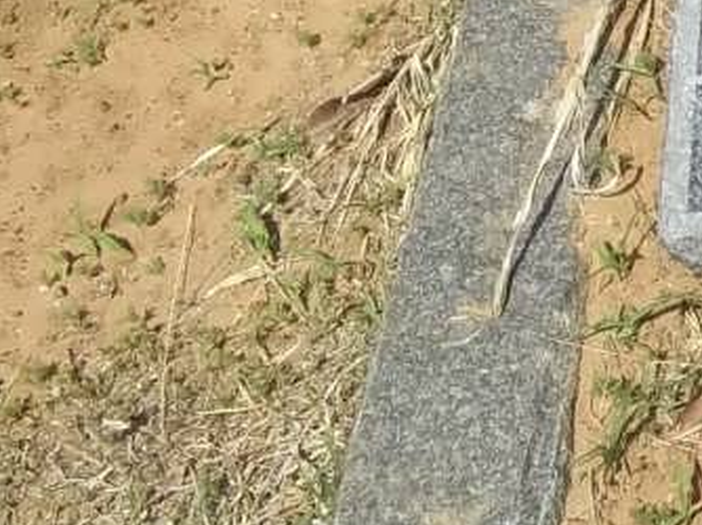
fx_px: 2330
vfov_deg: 12.7
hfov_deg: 15.5
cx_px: 1122
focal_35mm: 115
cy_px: -17
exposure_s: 1/500
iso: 80
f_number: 5.5
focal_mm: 5.7
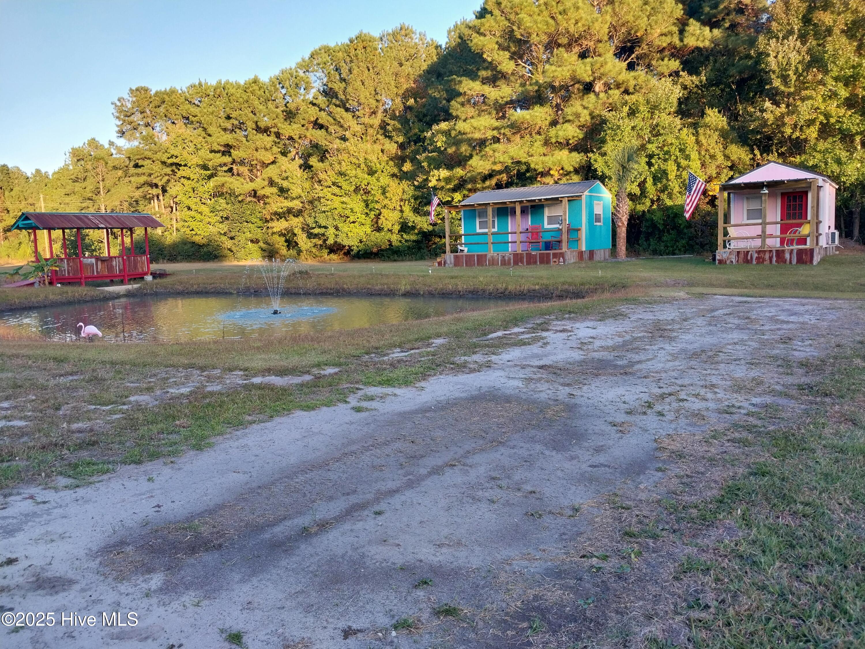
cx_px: 432
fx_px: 650
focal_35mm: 26
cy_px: 324
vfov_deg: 53.1
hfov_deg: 67.3
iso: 32
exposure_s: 1/120
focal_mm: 4
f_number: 1.8
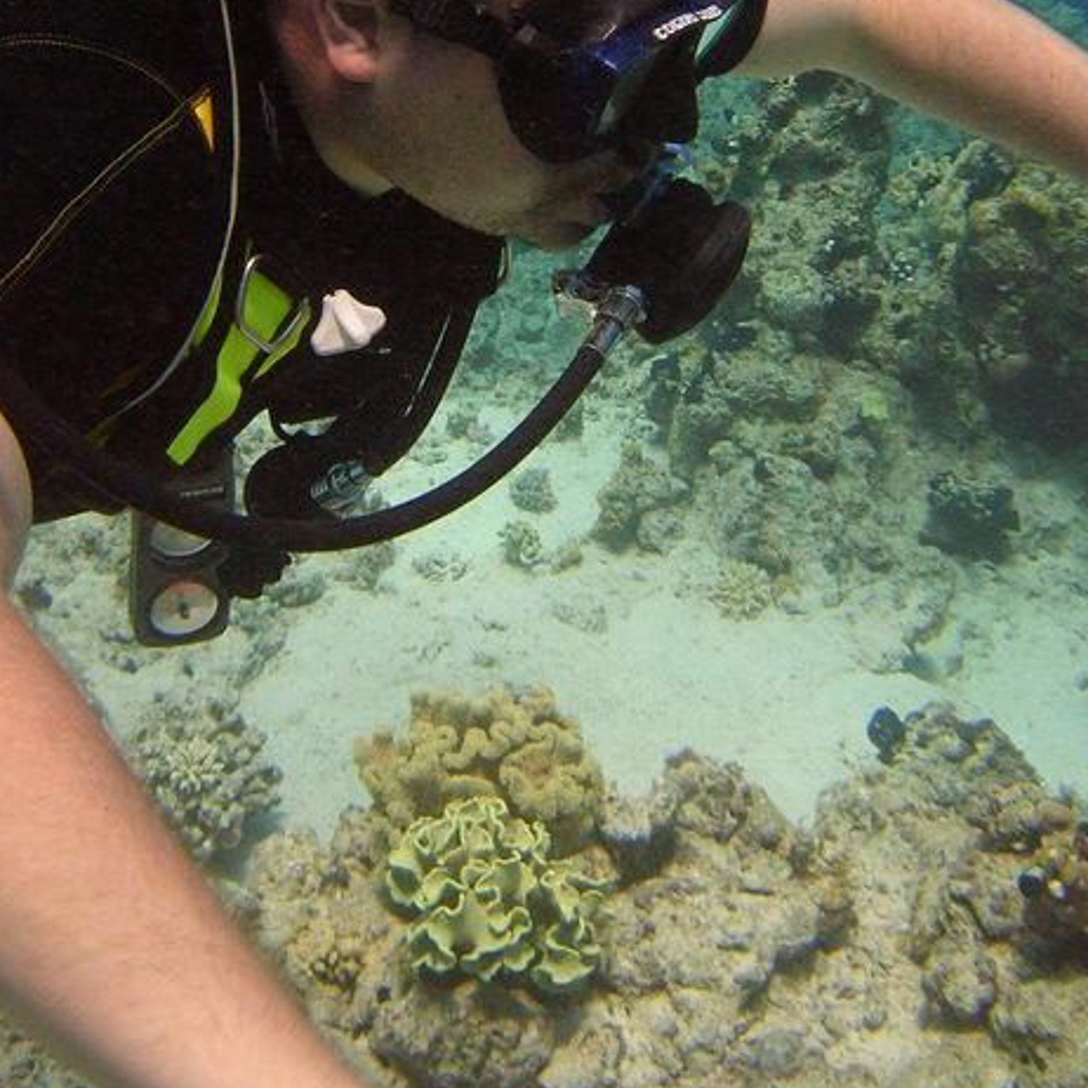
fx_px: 1849
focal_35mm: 52
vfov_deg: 31.7
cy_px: 172
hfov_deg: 32.8
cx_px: 493
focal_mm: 5.7
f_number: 4.9
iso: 50
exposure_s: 1/181
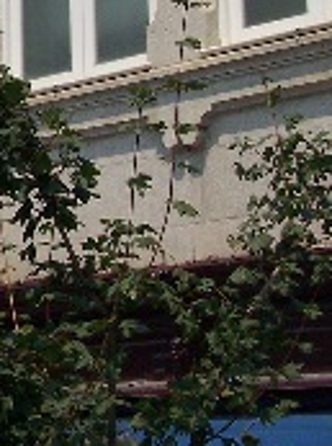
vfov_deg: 14.8
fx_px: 1694
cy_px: 15
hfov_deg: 10.7
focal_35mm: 132
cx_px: -215
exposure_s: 1/1000
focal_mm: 8
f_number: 4.8
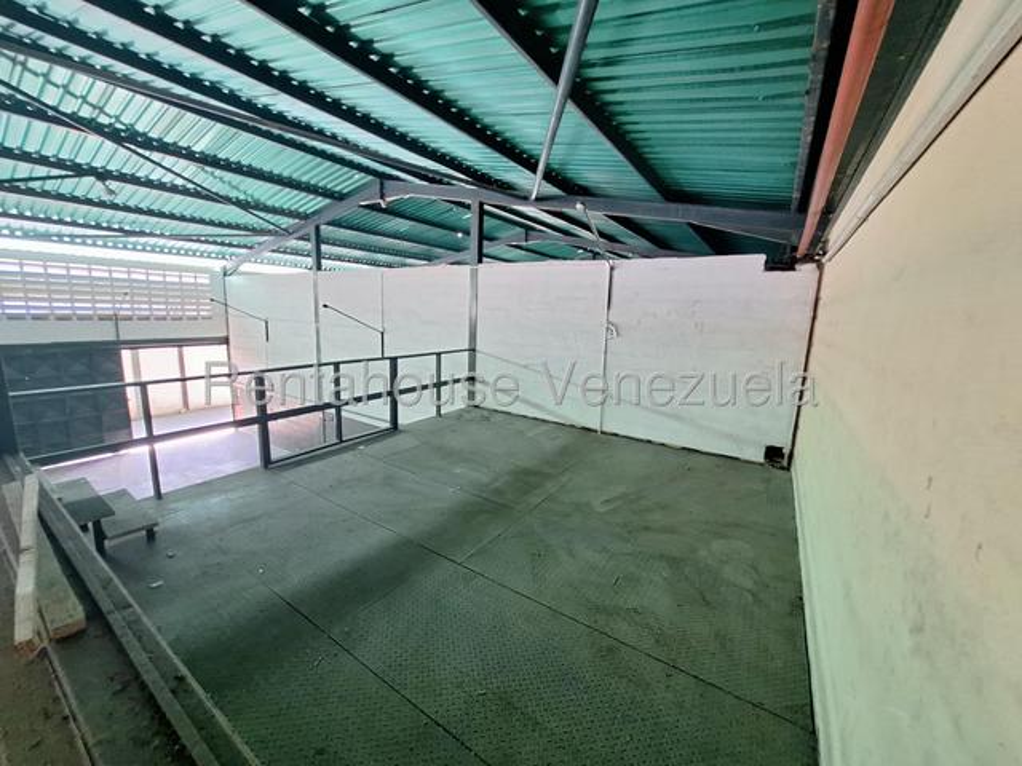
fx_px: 384
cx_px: 511
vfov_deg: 89.9
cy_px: 383
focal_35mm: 13
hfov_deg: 106.2
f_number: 2.2
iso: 500
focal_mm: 1.74
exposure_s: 1/24
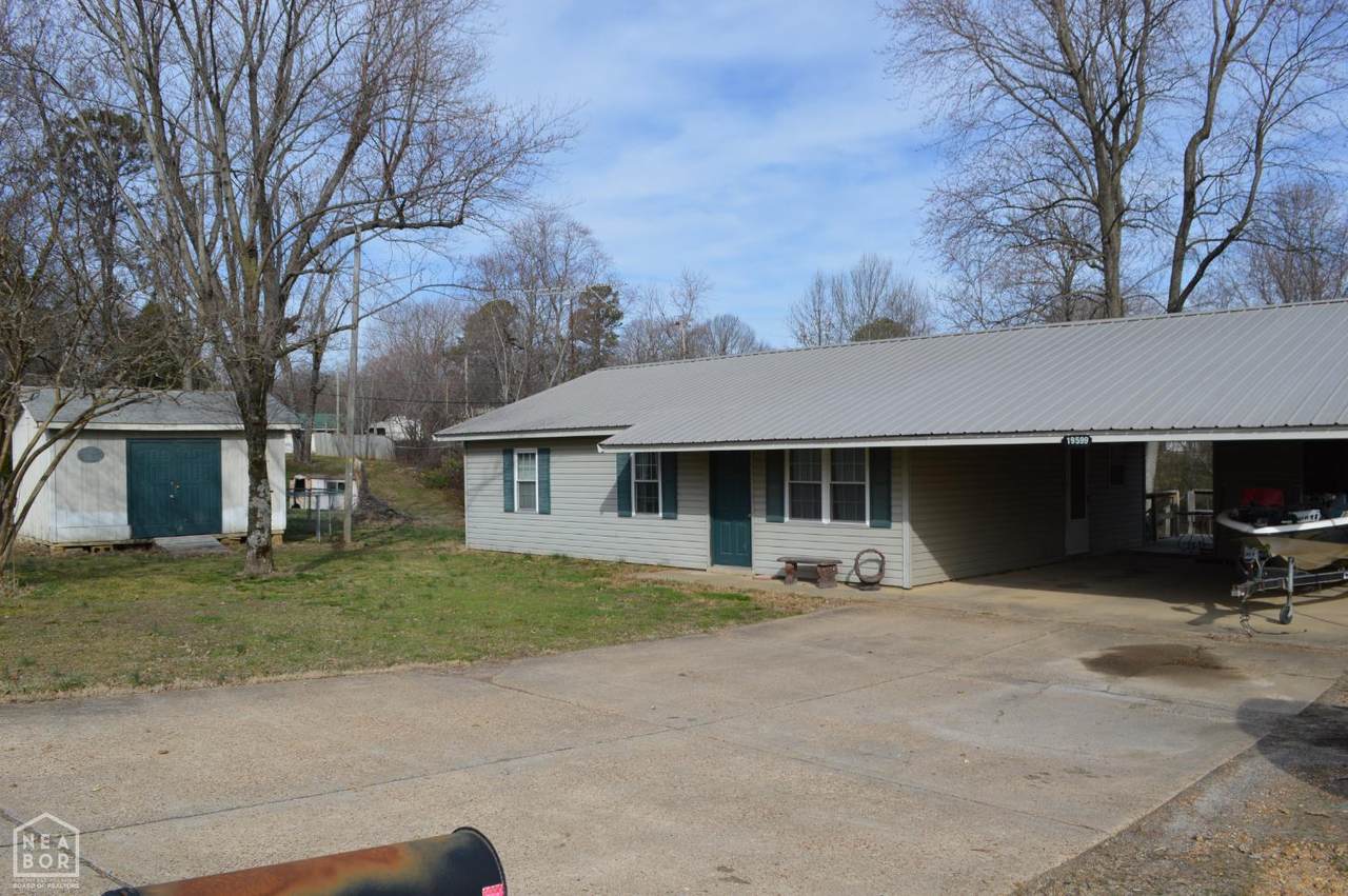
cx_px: 674
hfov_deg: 67.4
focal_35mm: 27
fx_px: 1010
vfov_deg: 47.8
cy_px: 448
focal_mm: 18
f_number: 8
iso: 100
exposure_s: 1/250
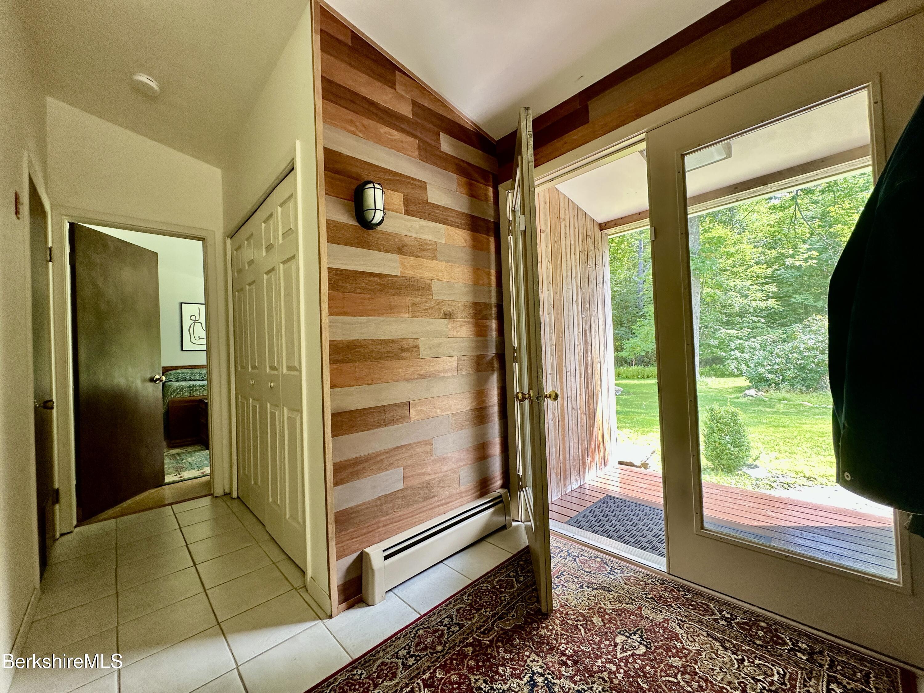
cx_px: 462
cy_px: 346
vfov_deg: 85.7
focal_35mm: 14
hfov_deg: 102.1
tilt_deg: +0.8
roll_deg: +2.0
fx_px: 374
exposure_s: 1/99
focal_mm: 2.22
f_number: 2.2
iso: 125
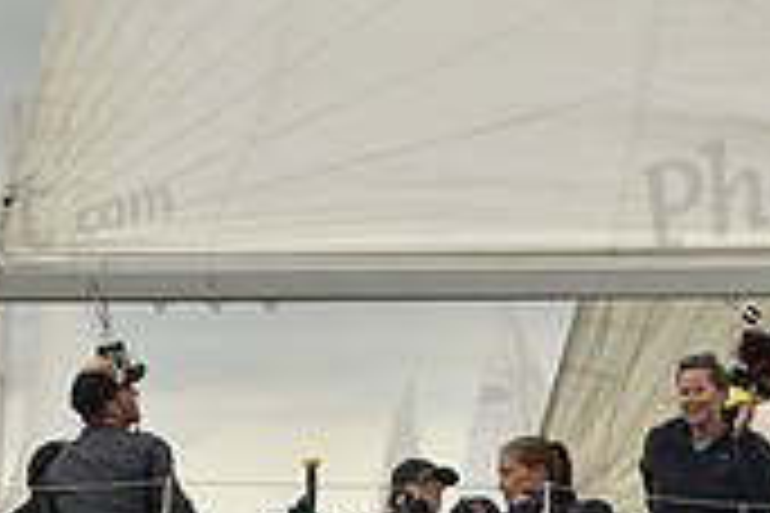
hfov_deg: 3.0
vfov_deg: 2.0
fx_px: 14522
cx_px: 410
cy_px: 434
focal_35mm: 679
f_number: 6.3
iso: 320
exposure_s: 1/800
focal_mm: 200
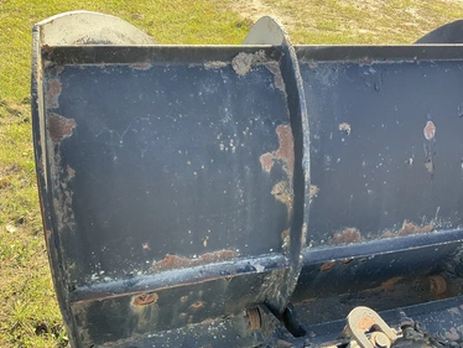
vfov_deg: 45.5
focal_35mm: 31
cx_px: 238
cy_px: 171
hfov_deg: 58.3
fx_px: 415
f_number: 1.8
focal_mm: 3
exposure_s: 1/163
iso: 32
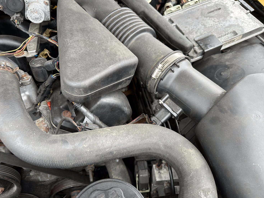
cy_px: 100
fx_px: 191
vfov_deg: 54.9
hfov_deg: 69.4
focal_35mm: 25
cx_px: 132
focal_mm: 6.86
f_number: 1.78
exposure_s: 1/202
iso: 64
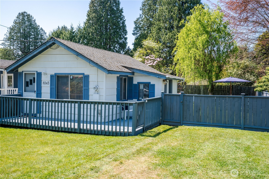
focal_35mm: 33
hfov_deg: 57.2
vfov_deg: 40.0
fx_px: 247
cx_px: 134
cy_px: 90
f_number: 7.1
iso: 250
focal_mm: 33
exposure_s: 1/2000
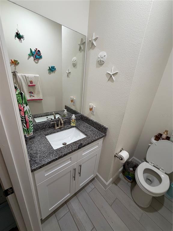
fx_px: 93
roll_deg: -5.2
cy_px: 116
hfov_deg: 85.7
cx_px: 86
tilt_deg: -20.3
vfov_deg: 102.1
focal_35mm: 14
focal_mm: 2.22
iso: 320
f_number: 2.2
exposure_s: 1/120
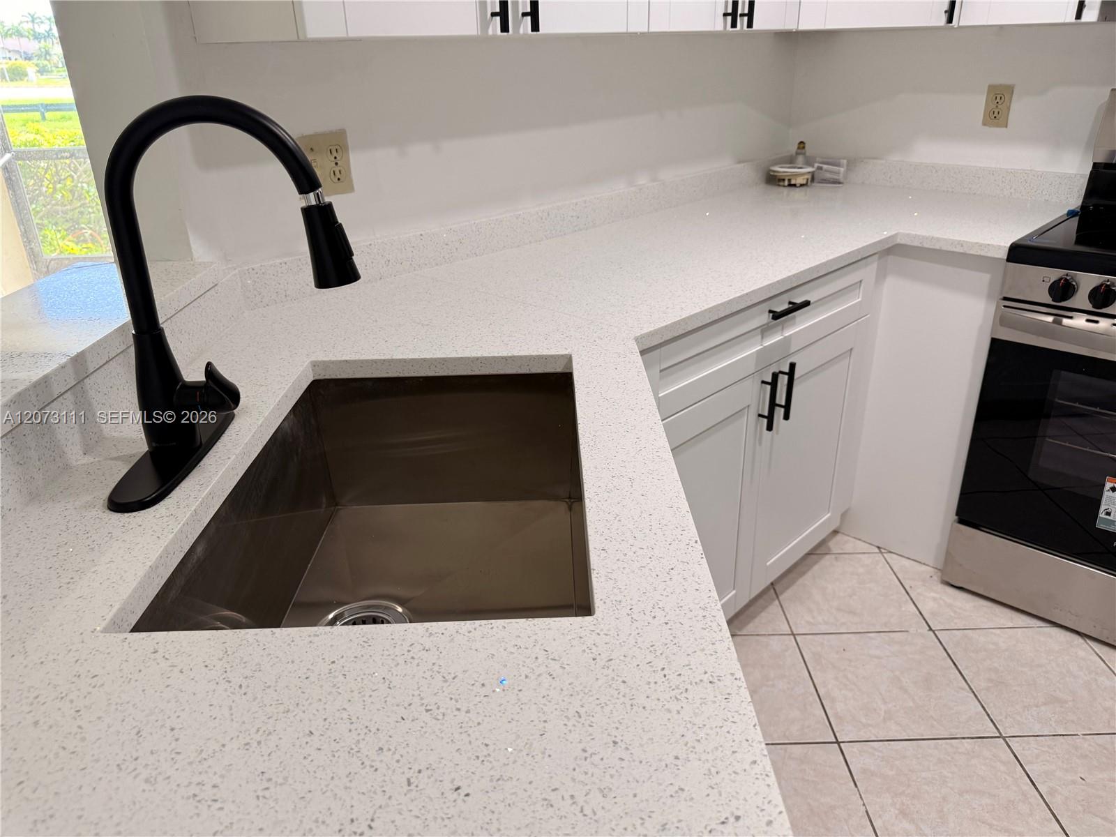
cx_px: 558
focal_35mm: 24
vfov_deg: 56.8
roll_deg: +2.6
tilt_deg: -25.4
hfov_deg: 71.6
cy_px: 418
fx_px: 774
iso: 125
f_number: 1.78
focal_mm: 6.76
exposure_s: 1/120
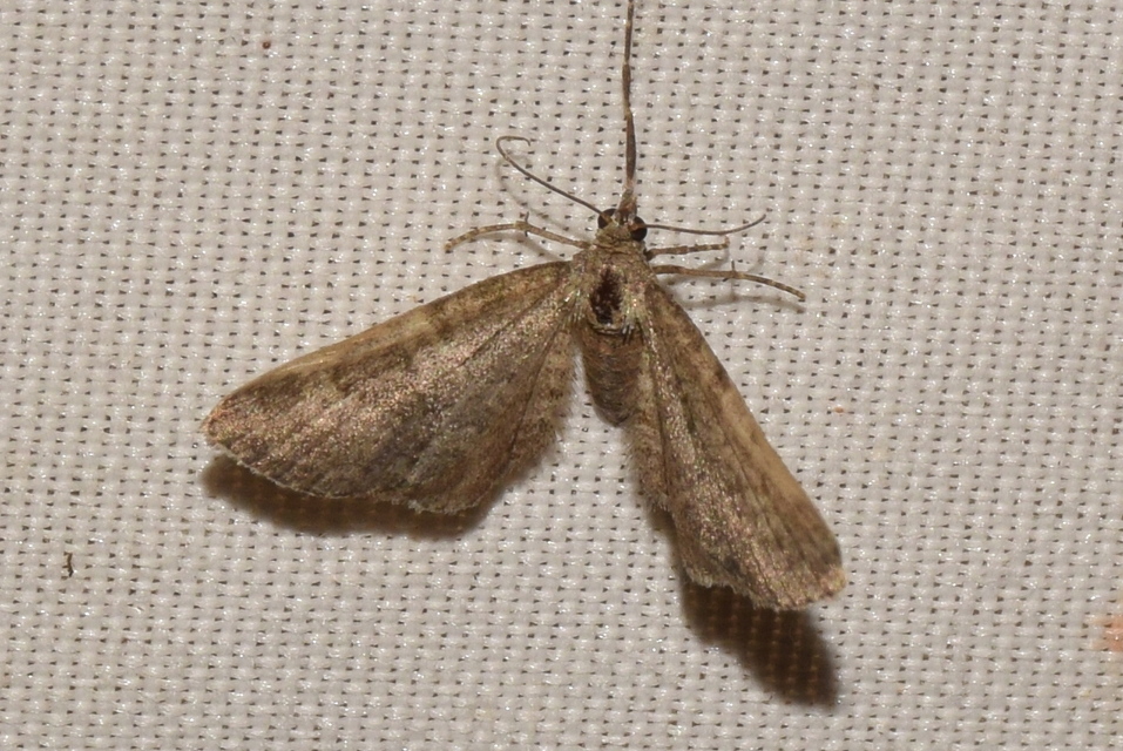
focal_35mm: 210
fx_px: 6557
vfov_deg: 6.6
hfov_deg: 9.8
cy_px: 376
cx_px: 562
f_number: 14
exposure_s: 1/160
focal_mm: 140
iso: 200
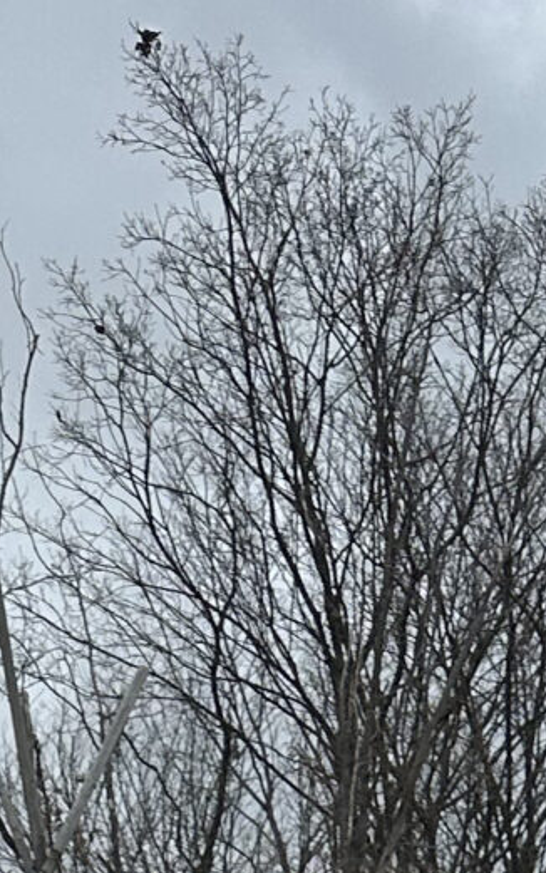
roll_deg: -3.3
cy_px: 2024
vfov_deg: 13.1
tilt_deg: -0.5
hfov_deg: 10.5
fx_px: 2974
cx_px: 335
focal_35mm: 125
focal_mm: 6.86
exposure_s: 1/3247
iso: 80
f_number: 1.78
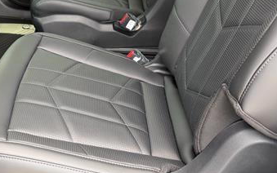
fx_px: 362
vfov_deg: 26.7
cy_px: 57
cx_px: 60
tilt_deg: -34.0
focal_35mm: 48
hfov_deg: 40.3
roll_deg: +0.8
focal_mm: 6.76
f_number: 1.78
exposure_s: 1/185
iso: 200
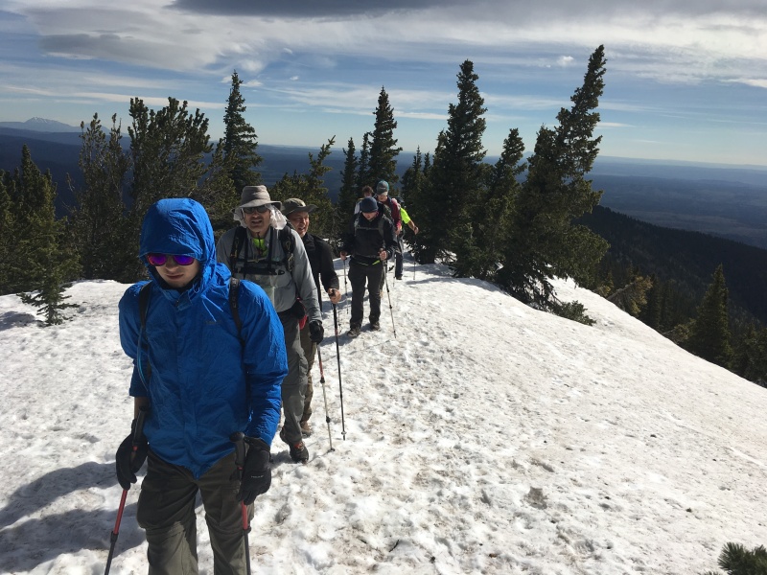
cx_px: 384
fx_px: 643
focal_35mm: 29
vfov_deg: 48.2
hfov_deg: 61.7
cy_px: 288
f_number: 2.2
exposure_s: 1/3344
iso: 25
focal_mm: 4.15
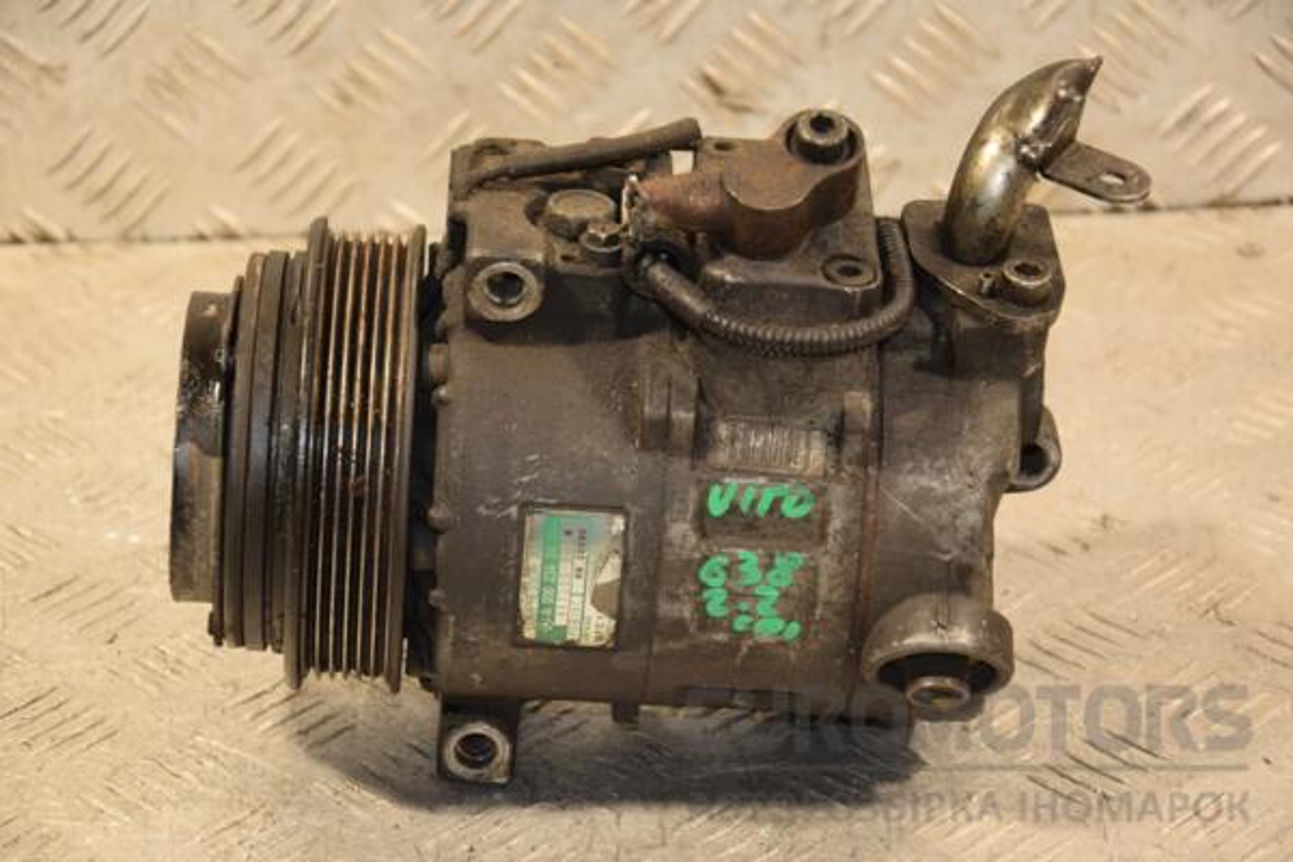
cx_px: 646
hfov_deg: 18.2
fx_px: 4040
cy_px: 431
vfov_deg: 12.2
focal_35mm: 112
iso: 800
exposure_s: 1/100
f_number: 5.3
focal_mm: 75
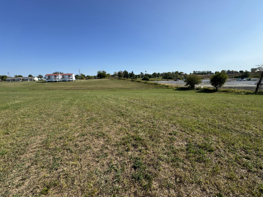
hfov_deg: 102.1
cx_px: 132
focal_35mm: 14
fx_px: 106
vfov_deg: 85.7
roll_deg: +2.4
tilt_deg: -10.7
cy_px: 98
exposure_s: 1/1672
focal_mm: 2.22
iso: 50
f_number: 2.2
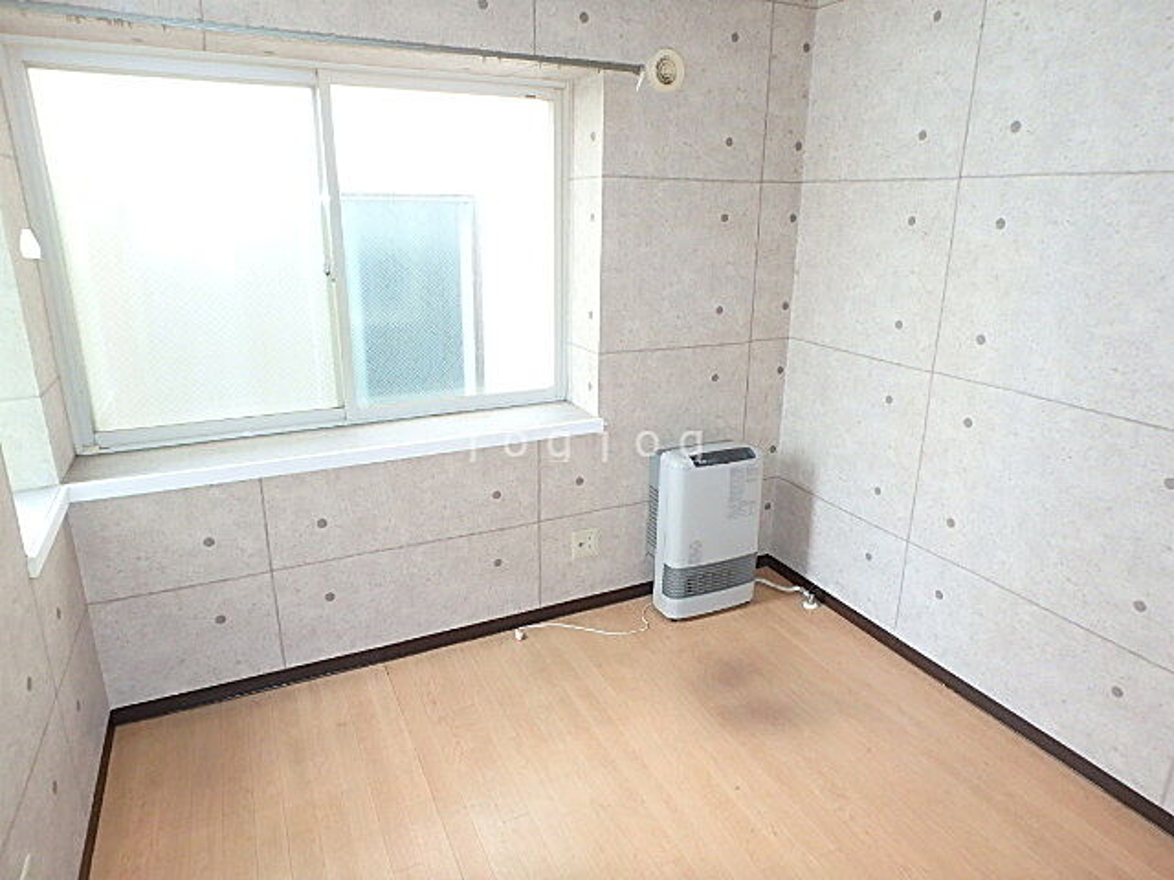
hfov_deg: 79.0
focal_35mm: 21
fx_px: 712
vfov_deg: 63.4
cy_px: 440
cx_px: 587
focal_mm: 3.7
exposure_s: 1/30
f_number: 3.5
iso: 400
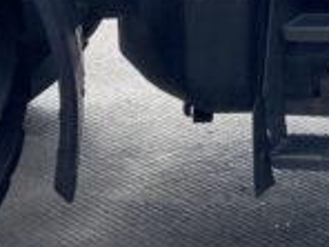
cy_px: -263
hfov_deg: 9.7
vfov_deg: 7.1
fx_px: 1901
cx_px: 431
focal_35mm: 200
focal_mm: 3
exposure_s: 1/1121
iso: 16
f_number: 1.8
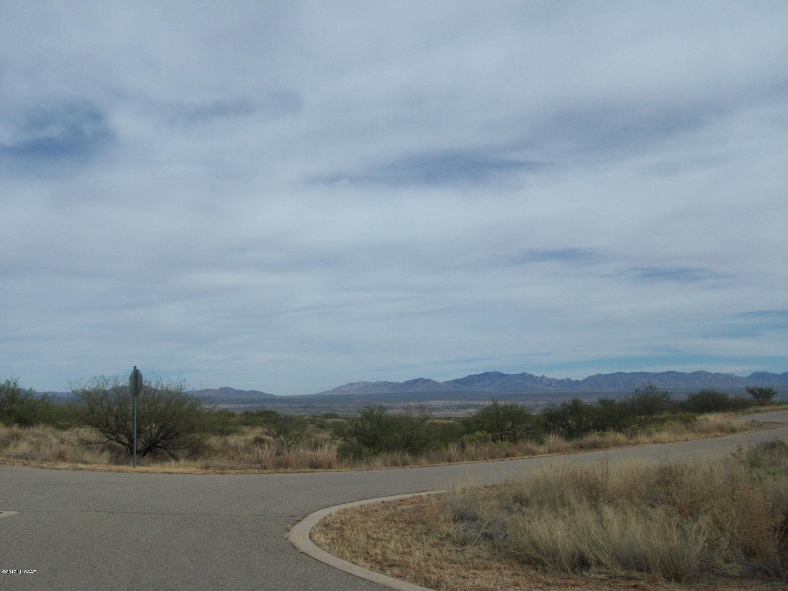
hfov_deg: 54.0
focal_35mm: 34
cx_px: 394
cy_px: 296
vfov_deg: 41.8
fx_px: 774
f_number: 5.5
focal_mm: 5.7
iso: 64
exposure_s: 1/755
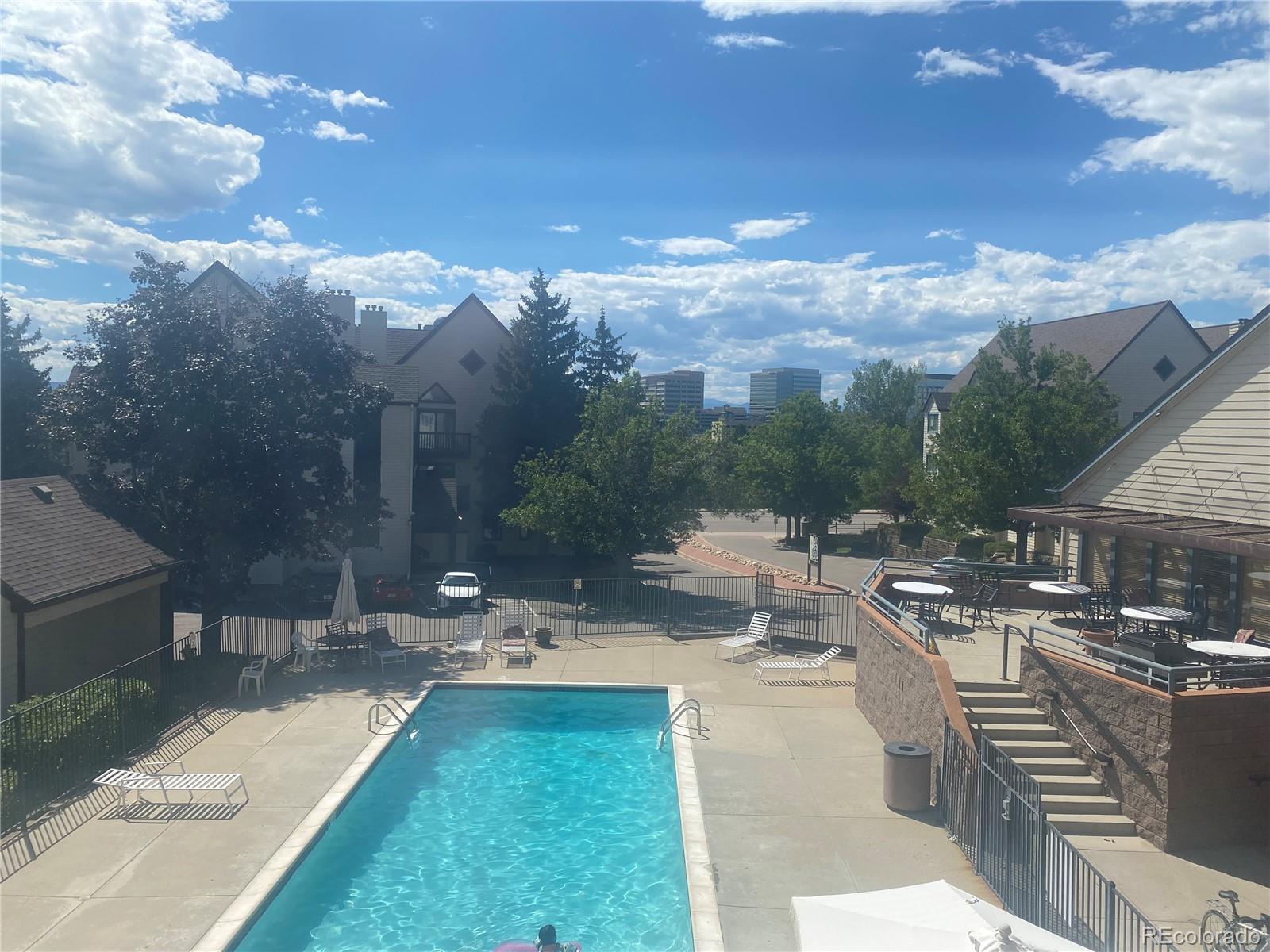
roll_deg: -1.0
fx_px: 954
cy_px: 476
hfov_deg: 67.3
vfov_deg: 53.1
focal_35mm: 26
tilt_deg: -3.4
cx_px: 635
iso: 32
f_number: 1.8
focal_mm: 4.25
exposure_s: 1/4608
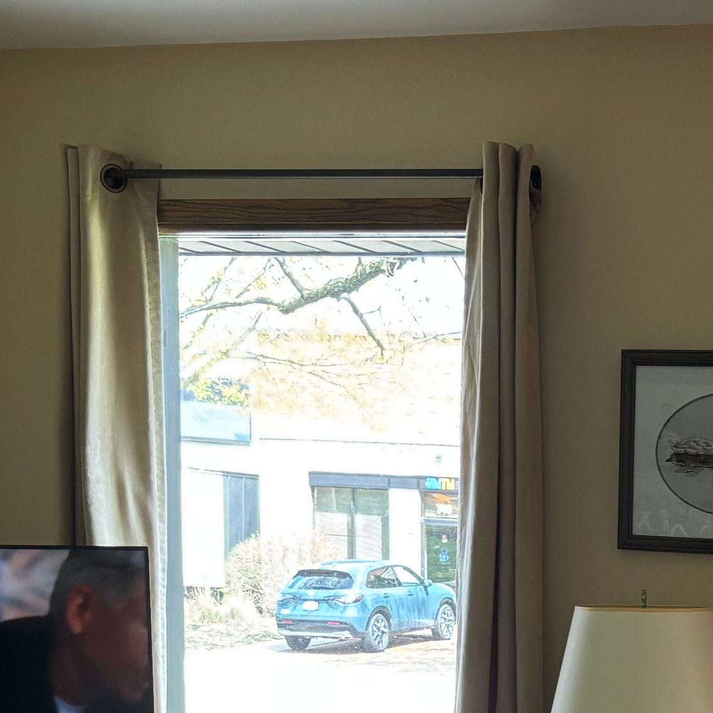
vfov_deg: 19.7
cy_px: 892
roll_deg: -2.5
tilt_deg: -10.8
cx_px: 680
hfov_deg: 20.6
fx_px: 1911
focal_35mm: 82
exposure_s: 1/60
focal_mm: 5.96
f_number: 1.6
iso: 80
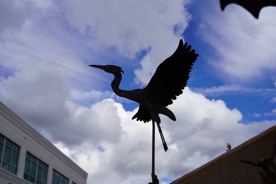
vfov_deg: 34.2
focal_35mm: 39
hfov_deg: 49.6
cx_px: 138
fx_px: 299
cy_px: 92
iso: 100
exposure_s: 1/1250
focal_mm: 39
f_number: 5
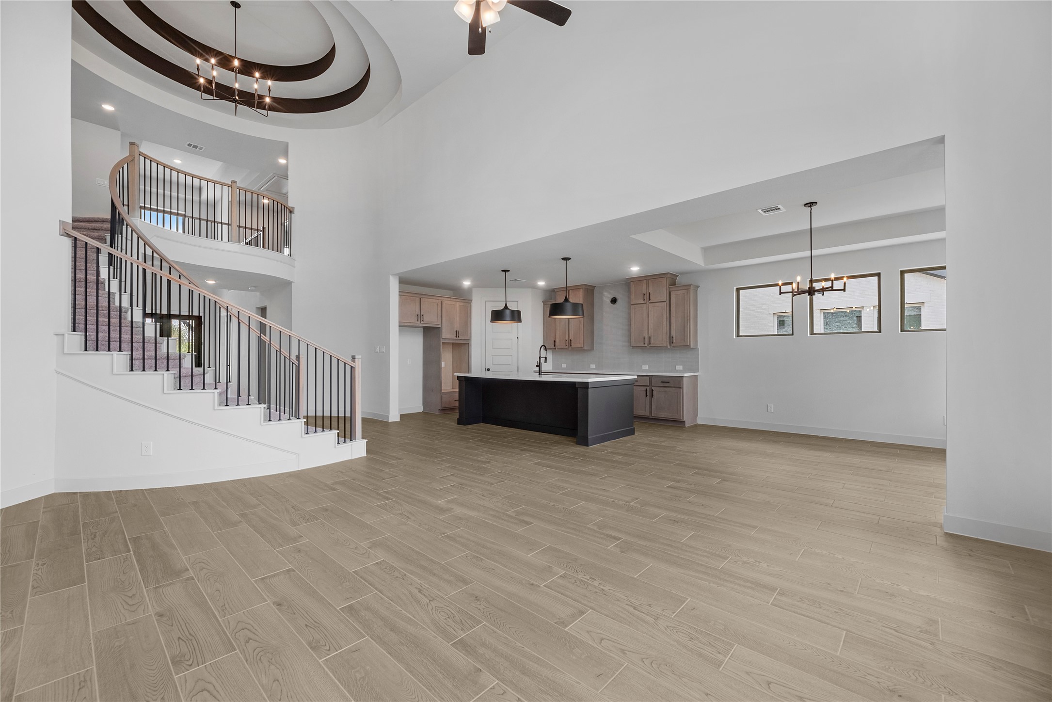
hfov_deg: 104.2
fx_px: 409
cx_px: 526
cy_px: 351
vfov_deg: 81.2
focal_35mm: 14
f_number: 9
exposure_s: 1/15
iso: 250
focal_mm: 14
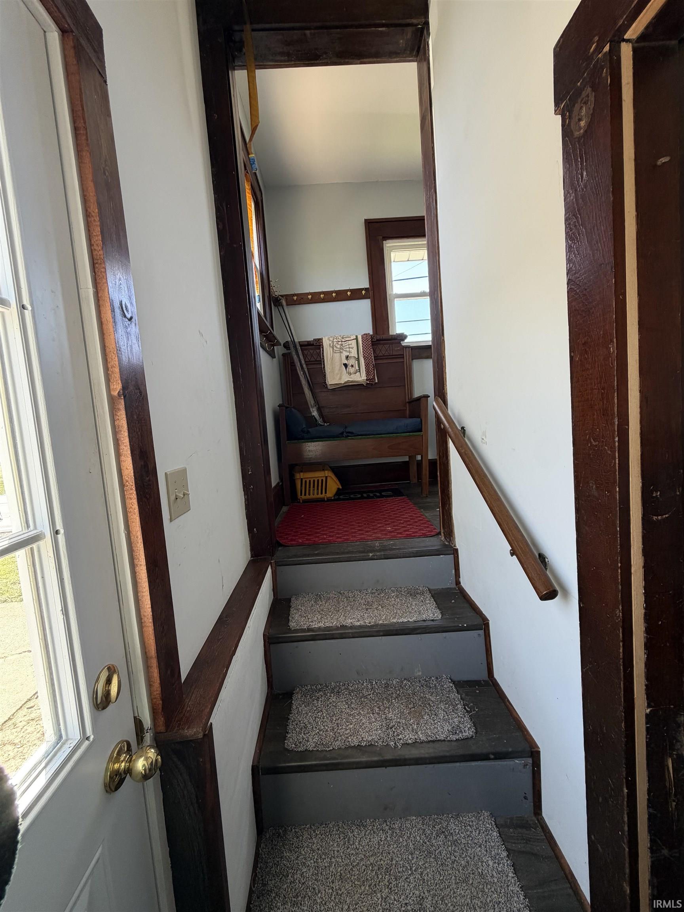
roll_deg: +4.8
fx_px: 369
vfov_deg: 102.1
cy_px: 456
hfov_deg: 85.7
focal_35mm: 14
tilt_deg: -4.6
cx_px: 342
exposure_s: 1/121
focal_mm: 2.22
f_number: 2.2
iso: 160
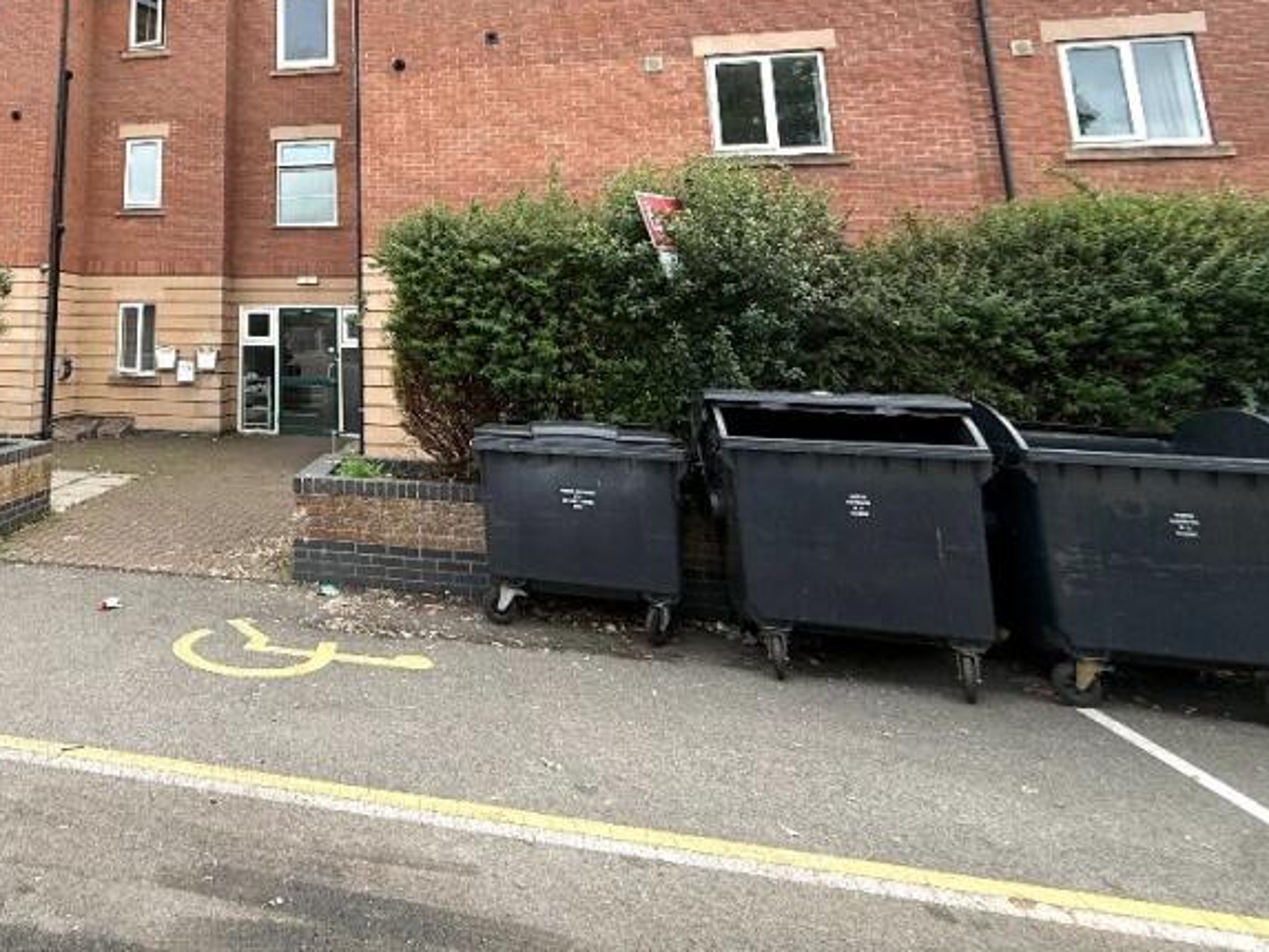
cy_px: 155
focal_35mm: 25
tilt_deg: +11.7
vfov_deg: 50.6
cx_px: 226
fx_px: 917
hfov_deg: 62.5
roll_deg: -1.7
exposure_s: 1/1189
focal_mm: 2.22
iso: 64
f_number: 2.2
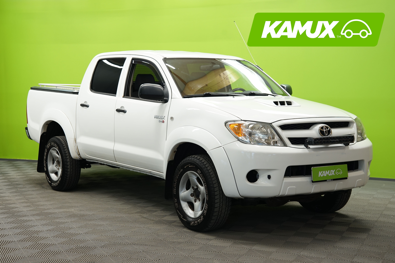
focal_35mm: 61
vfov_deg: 22.3
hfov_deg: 32.9
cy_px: 132
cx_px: 198
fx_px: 669
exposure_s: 1/15
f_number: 5.6
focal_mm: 61
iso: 500
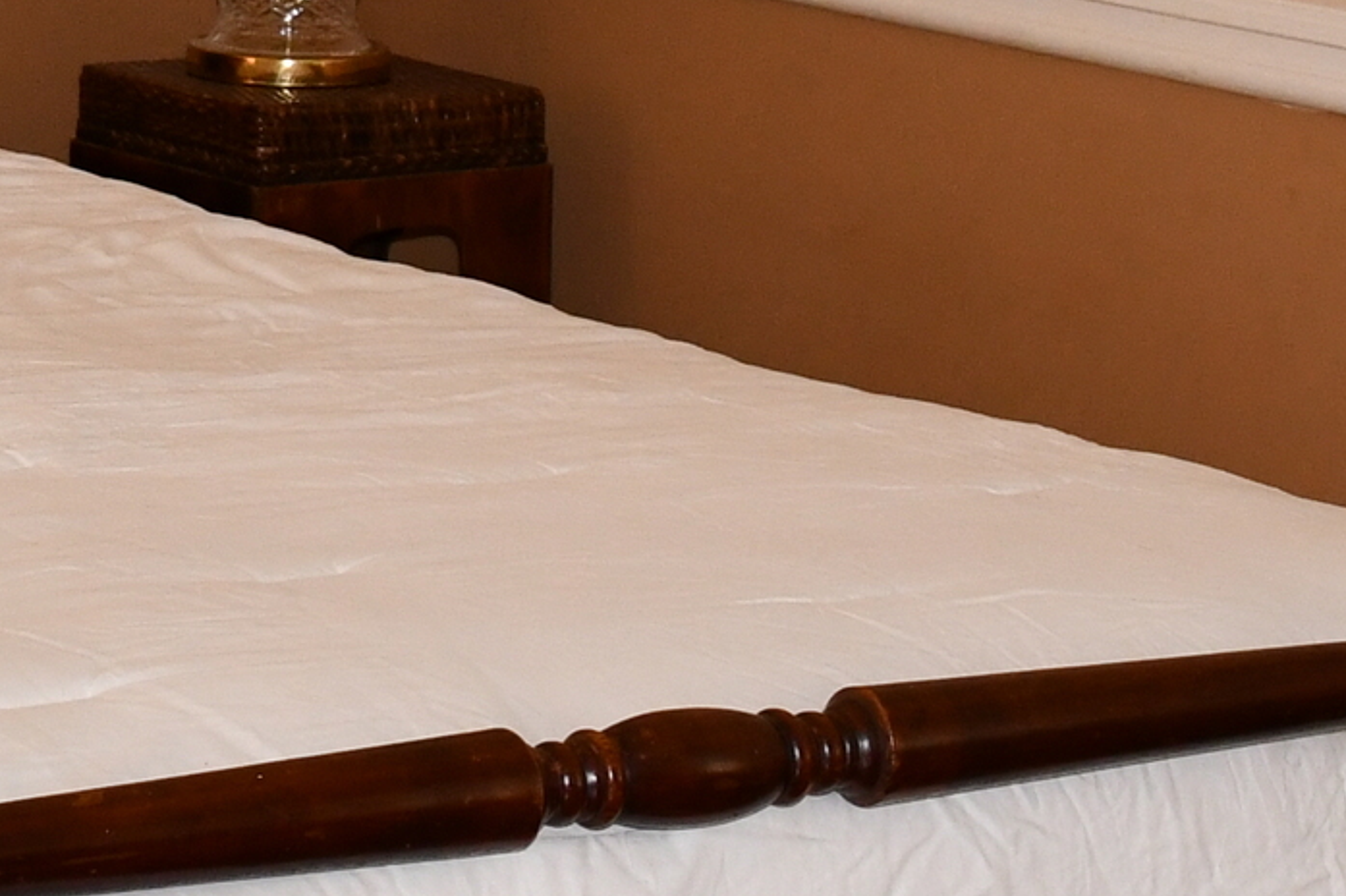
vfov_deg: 7.8
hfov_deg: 11.7
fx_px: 6428
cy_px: -587
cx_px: -255
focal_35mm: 172
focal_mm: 26
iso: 1100
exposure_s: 1/60
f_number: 4
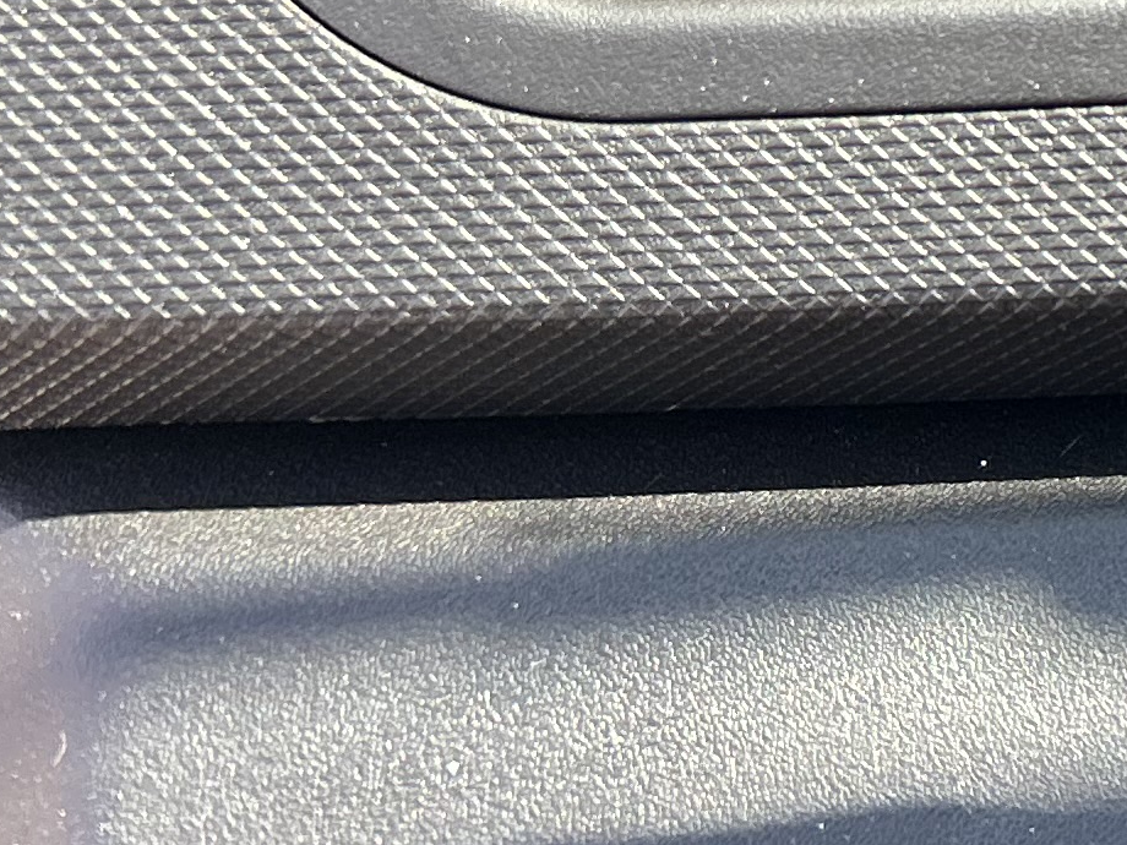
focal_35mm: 114
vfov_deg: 12.3
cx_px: 2139
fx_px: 3712
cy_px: -495
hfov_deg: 14.7
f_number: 1.5
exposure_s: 1/290
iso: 40
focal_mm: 5.7
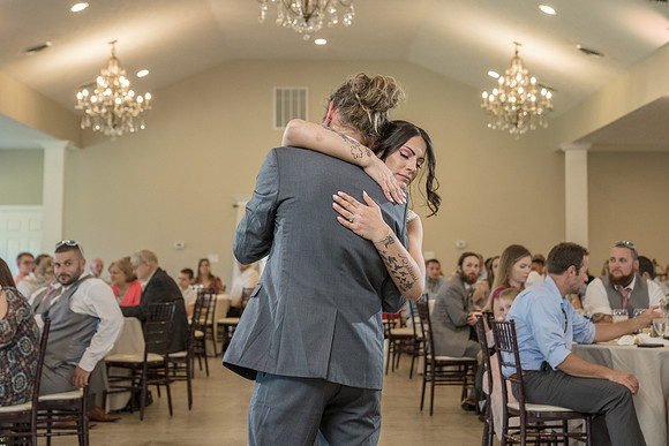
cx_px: 375
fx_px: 1299
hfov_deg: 28.9
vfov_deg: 19.5
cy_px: 170
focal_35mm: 70
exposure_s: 1/250
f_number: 4
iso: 2000
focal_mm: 54
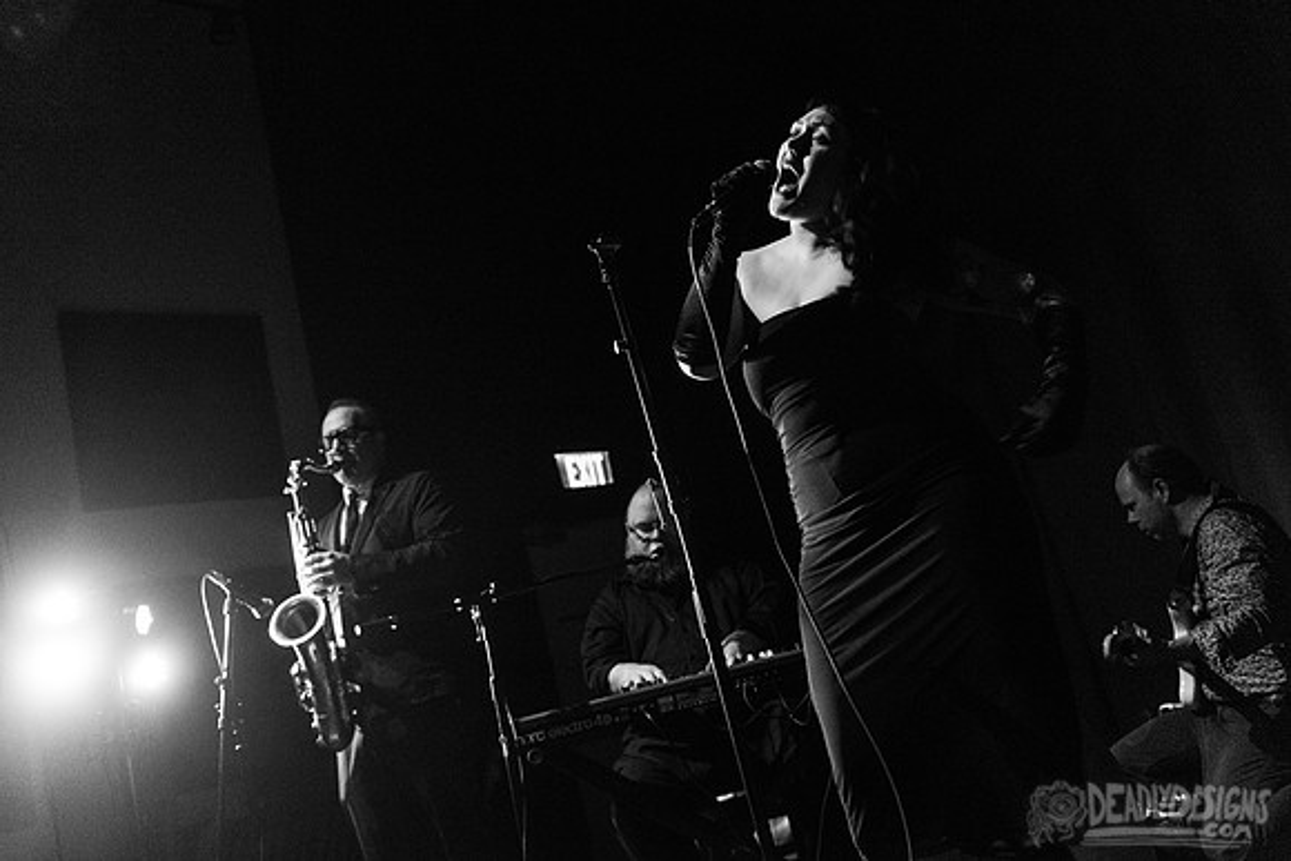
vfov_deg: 41.1
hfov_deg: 58.7
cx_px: 646
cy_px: 430
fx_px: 1148
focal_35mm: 32
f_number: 3.2
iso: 4000
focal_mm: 32
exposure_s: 1/80
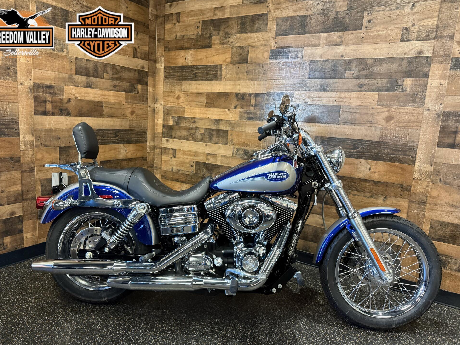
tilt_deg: -9.6
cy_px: 173
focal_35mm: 25
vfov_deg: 54.9
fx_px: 332
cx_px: 221
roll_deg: -3.6
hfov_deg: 69.4
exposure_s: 1/60
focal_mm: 6.76
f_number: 1.78
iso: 400
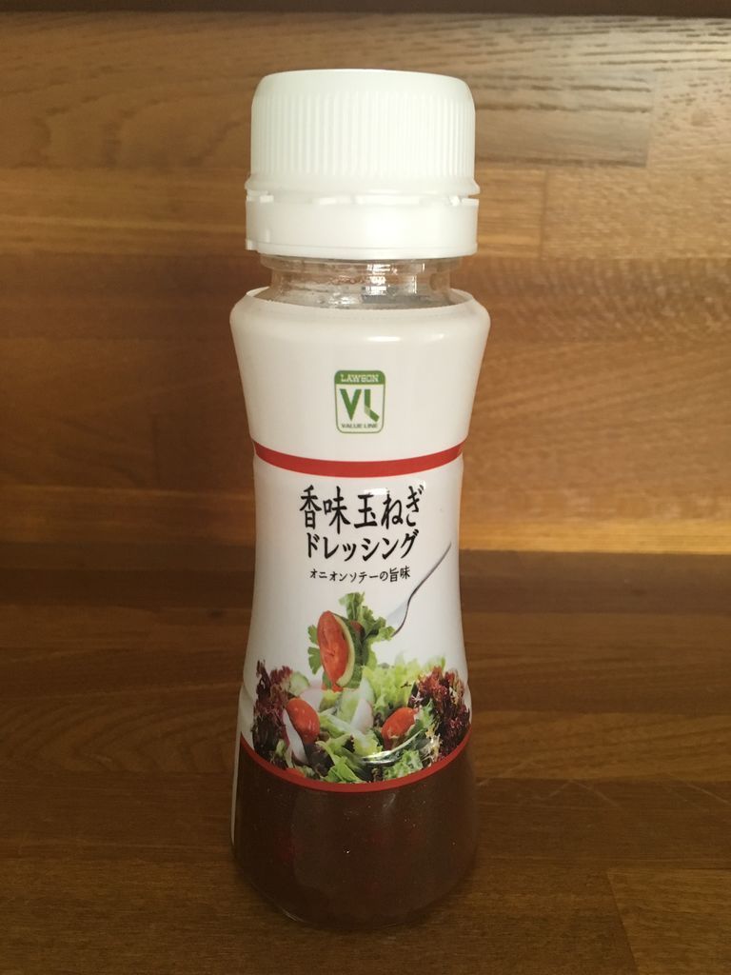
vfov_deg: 61.7
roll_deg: -1.1
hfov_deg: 48.2
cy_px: 488
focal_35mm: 29
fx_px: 817
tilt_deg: -19.3
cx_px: 366
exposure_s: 1/30
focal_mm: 4.15
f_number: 2.2
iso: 200
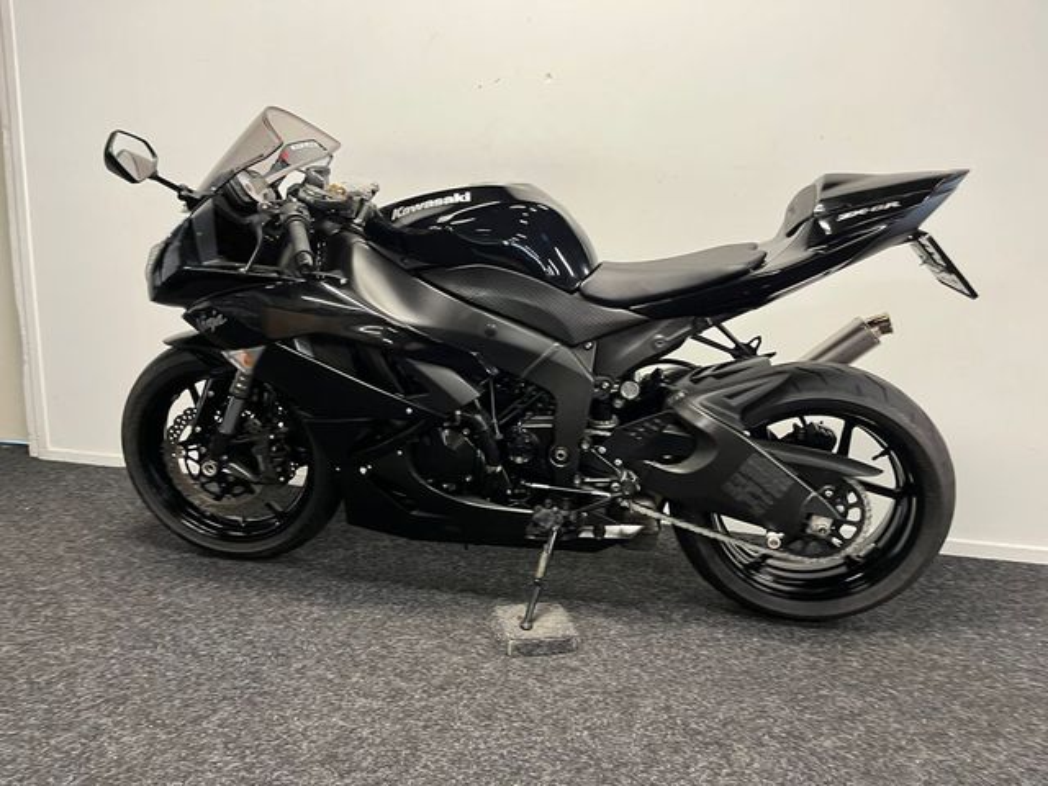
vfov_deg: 53.1
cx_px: 524
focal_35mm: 26
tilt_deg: -10.1
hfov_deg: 67.3
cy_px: 393
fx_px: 787
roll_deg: -1.0
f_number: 1.6
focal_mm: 5.1
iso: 250
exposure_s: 1/50
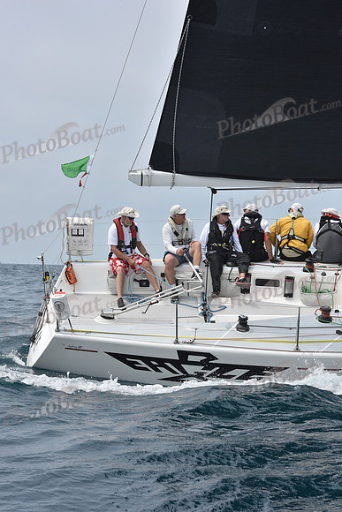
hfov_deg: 14.4
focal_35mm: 95
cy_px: 256
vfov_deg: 21.5
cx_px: 171
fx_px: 1353
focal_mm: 95
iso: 250
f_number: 10
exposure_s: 1/800
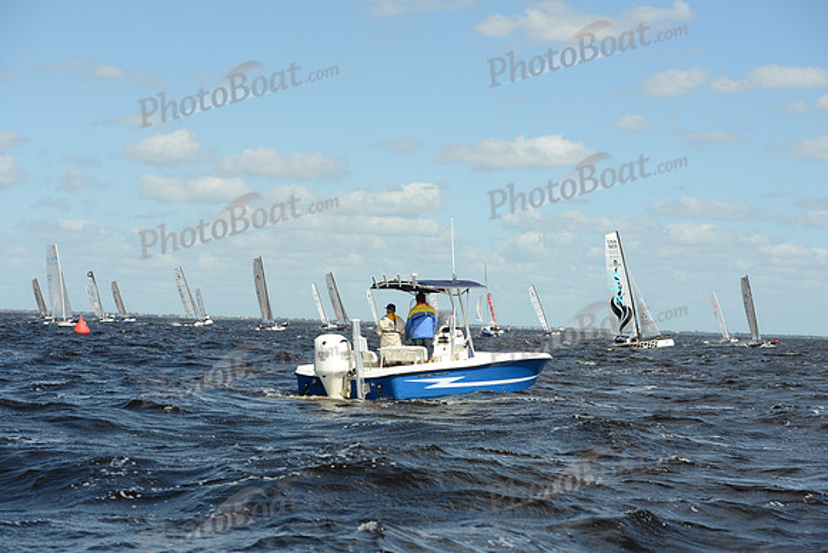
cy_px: 276
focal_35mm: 70
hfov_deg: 28.8
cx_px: 414
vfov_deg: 19.5
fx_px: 1610
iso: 250
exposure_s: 1/1000
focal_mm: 70
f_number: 7.1
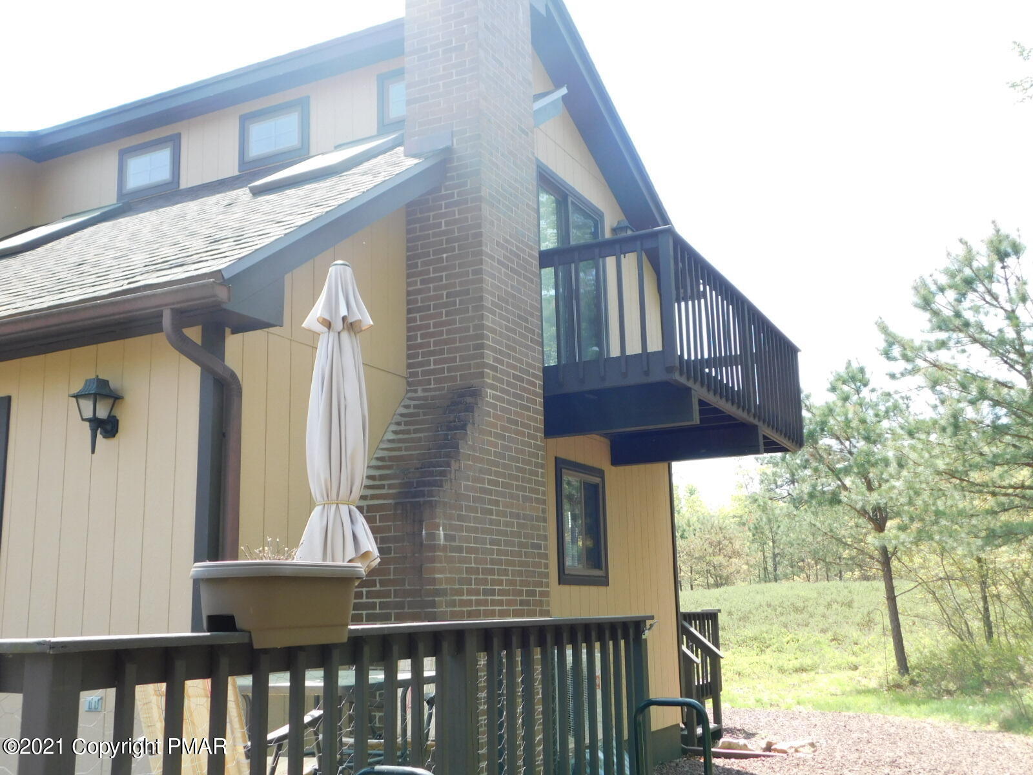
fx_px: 1074
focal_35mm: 36
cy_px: 388
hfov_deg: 51.4
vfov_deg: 39.7
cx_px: 516
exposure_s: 1/200
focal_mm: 6.3
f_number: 3.5
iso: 125
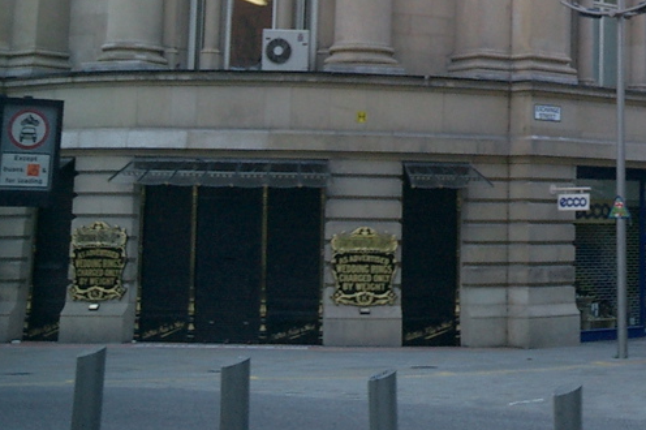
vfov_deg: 13.9
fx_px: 1686
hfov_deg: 20.3
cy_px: -151
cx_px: 774
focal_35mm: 94
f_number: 4.2
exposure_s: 1/100
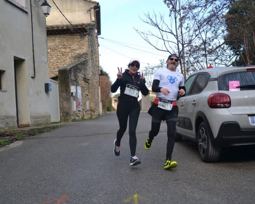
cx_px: 150
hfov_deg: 38.7
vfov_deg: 31.5
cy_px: 102
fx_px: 362
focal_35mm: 48
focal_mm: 28
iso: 400
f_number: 4.5
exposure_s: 1/1000
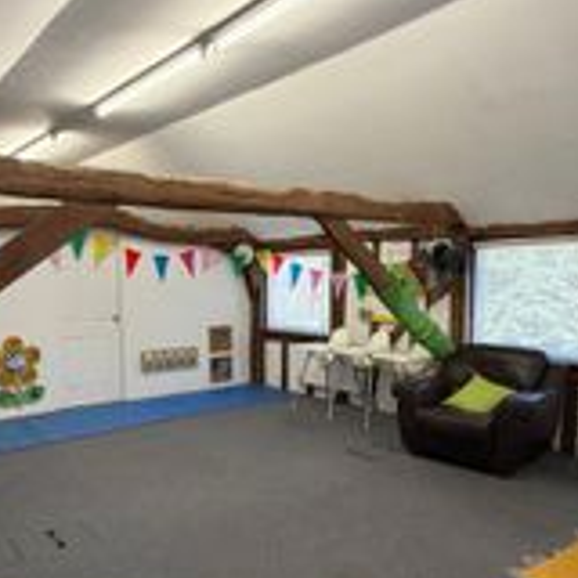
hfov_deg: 52.1
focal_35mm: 31
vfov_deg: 52.0
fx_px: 586
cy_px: 358
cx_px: 228
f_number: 2.2
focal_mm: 2.22
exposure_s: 1/100
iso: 250
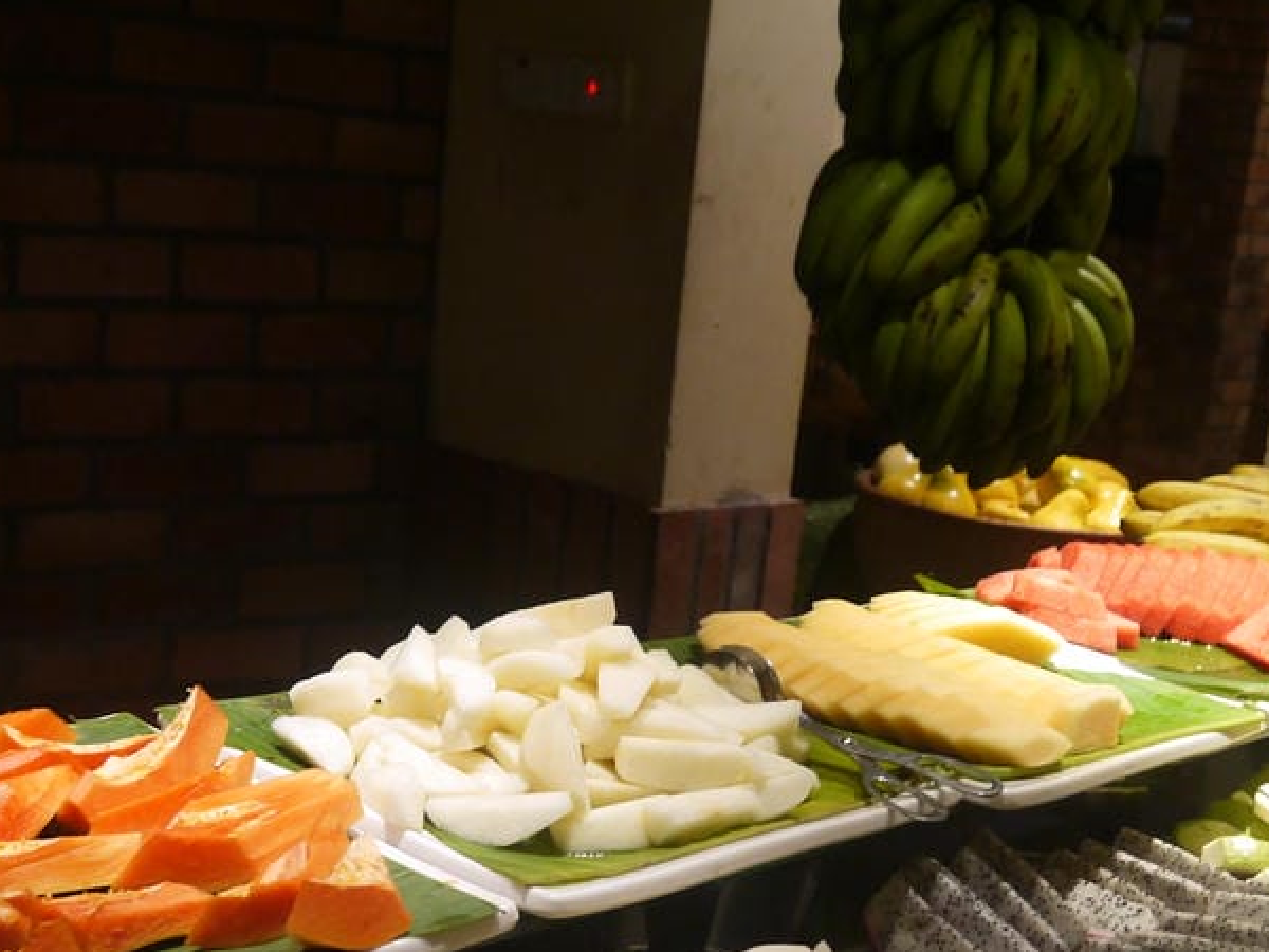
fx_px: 2053
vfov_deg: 25.4
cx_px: 736
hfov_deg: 34.3
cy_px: 834
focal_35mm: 56
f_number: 3.5
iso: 640
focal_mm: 14
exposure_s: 1/60
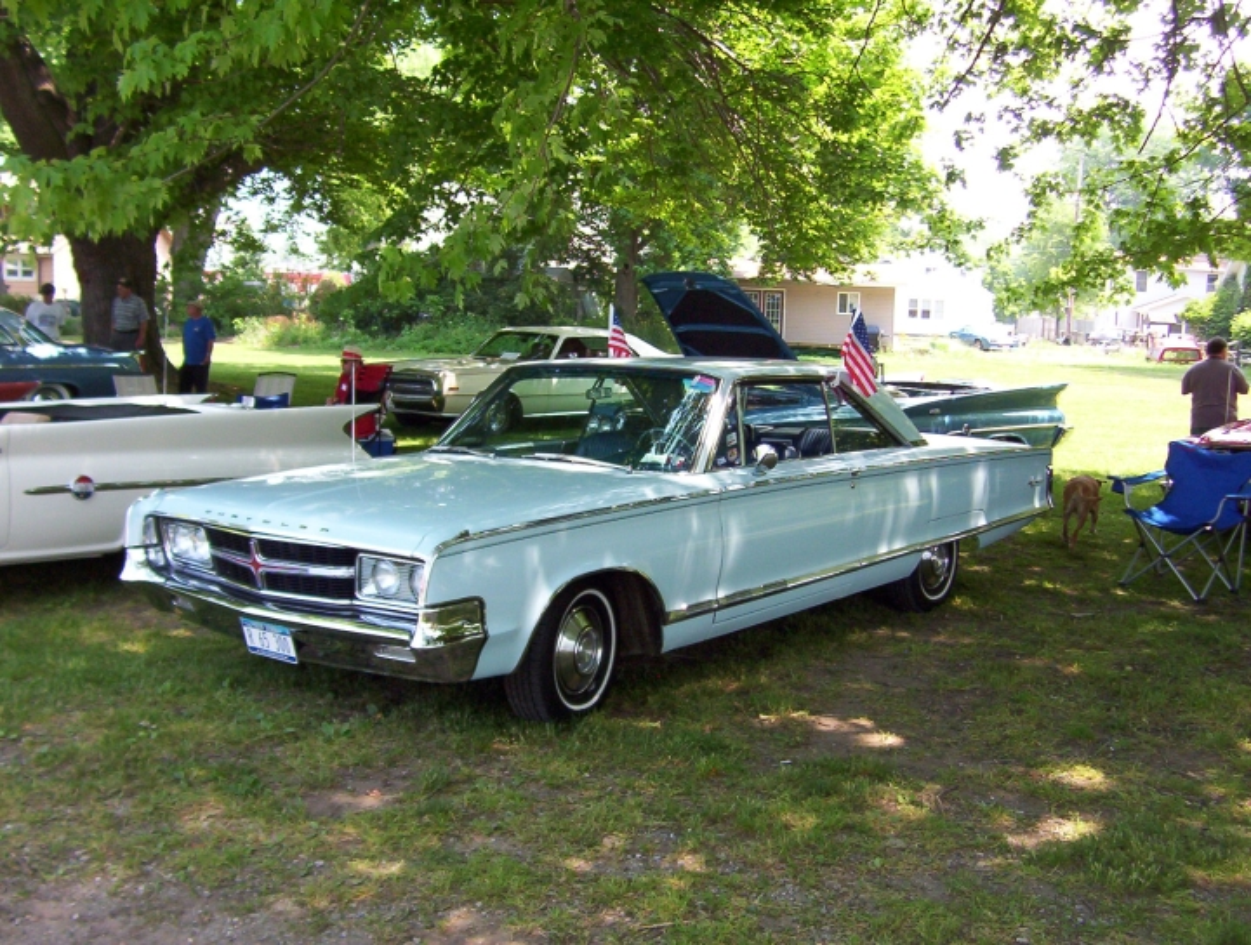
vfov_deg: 39.8
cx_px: 626
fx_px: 1304
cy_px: 472
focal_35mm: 36
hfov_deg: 51.2
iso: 100
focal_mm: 5.54
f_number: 2.76
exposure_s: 1/305
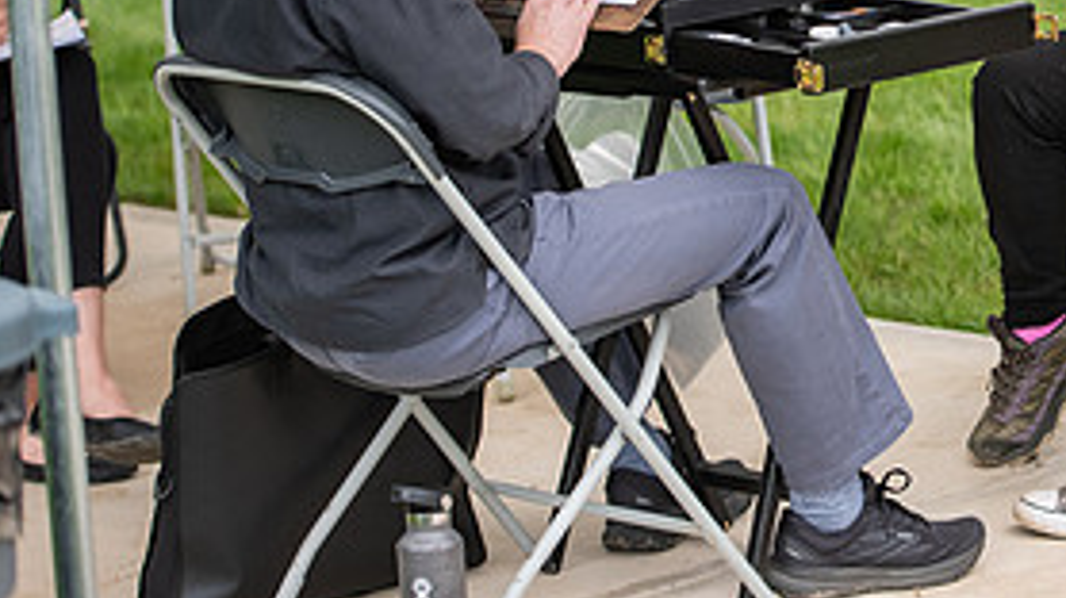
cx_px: 1012
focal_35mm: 153
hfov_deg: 13.9
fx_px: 4322
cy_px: -56
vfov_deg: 7.9
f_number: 3.5
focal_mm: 70
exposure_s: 1/400
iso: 500
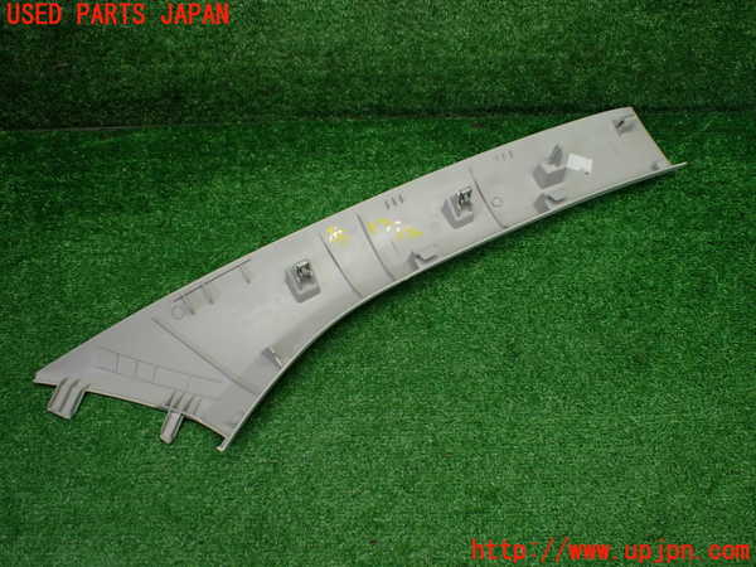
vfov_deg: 46.8
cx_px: 378
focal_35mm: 30
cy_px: 284
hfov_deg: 60.0
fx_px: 655
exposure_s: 1/125
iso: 250
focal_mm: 5.4
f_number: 2.3
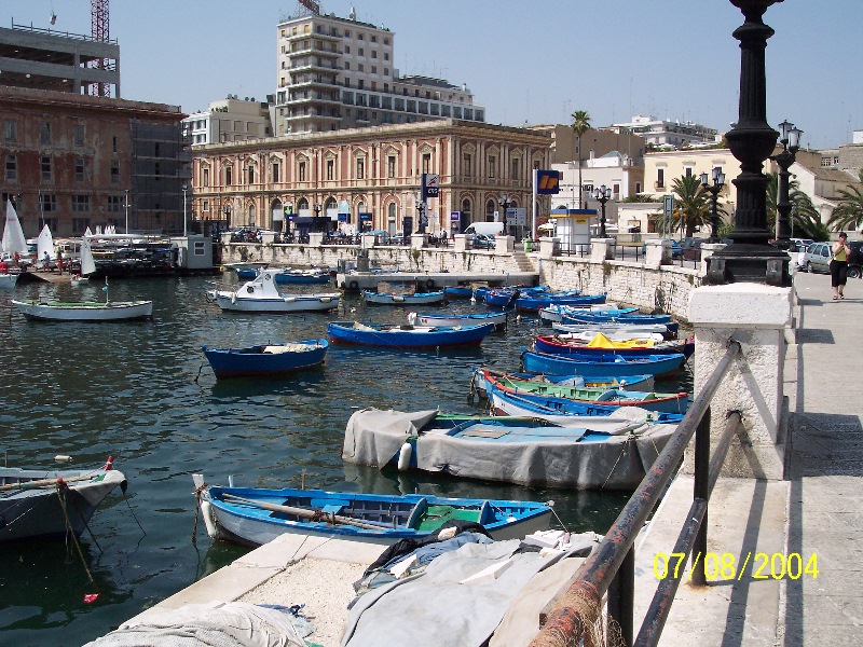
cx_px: 432
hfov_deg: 49.0
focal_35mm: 38
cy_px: 324
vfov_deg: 37.7
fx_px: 947
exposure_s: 1/1000
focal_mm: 8
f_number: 4.8
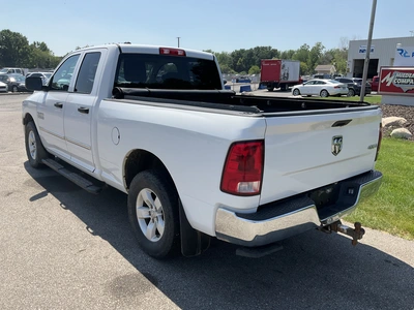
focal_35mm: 29
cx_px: 207
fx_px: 347
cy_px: 155
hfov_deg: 61.7
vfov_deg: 48.2
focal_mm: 3
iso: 25
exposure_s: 1/1786
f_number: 1.8
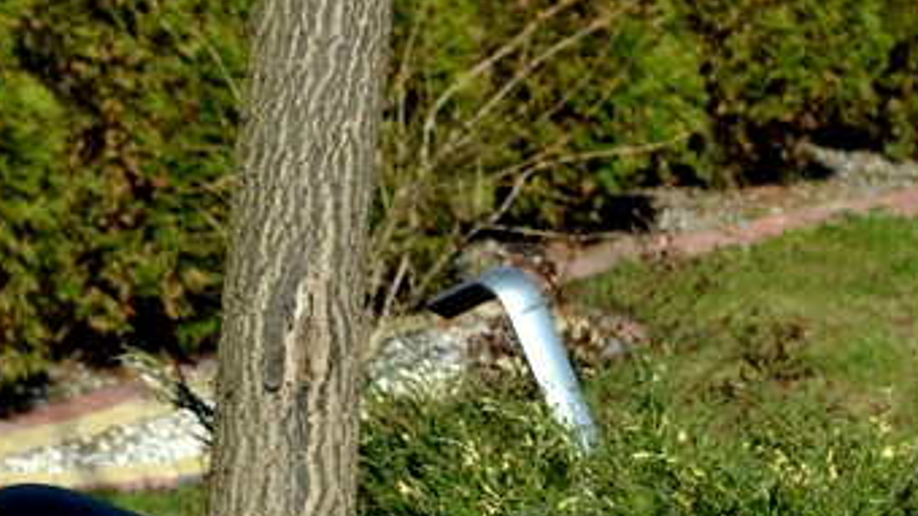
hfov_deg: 9.4
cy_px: 828
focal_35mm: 227
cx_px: 1042
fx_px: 5524
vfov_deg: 5.3
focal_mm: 48
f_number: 8
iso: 100
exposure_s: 1/250
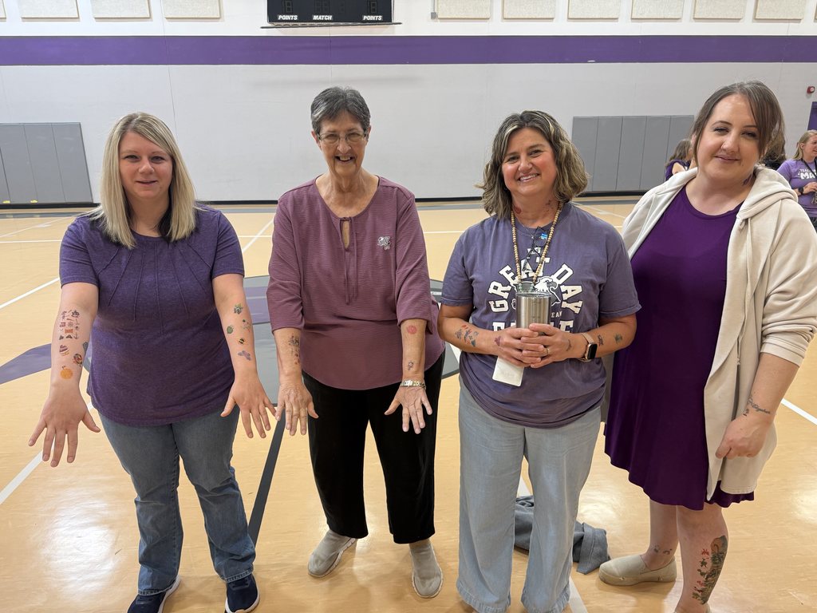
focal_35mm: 24
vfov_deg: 56.8
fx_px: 566
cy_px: 306
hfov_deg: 71.6
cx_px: 408
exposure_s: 1/60
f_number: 1.78
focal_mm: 6.76
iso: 125
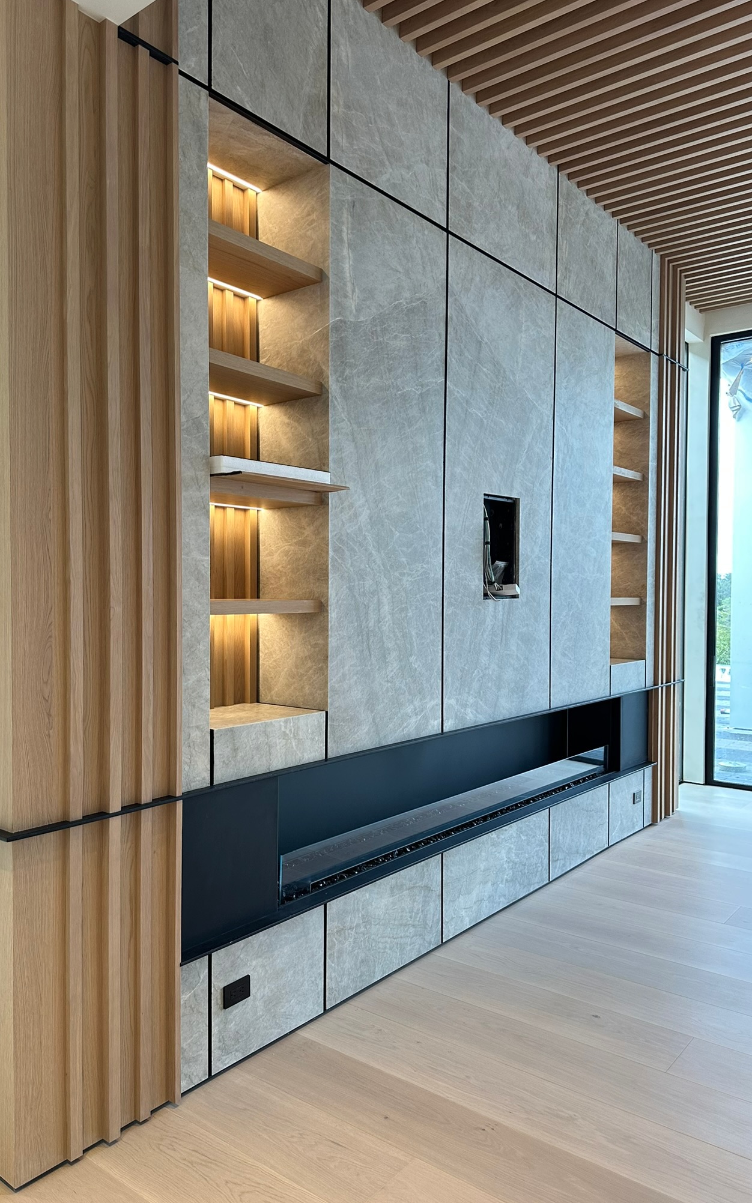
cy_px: 612
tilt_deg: -1.5
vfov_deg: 70.4
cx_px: 327
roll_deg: +0.2
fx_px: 853
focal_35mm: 26
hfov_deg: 47.5
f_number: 1.78
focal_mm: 6.86
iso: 160
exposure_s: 1/120
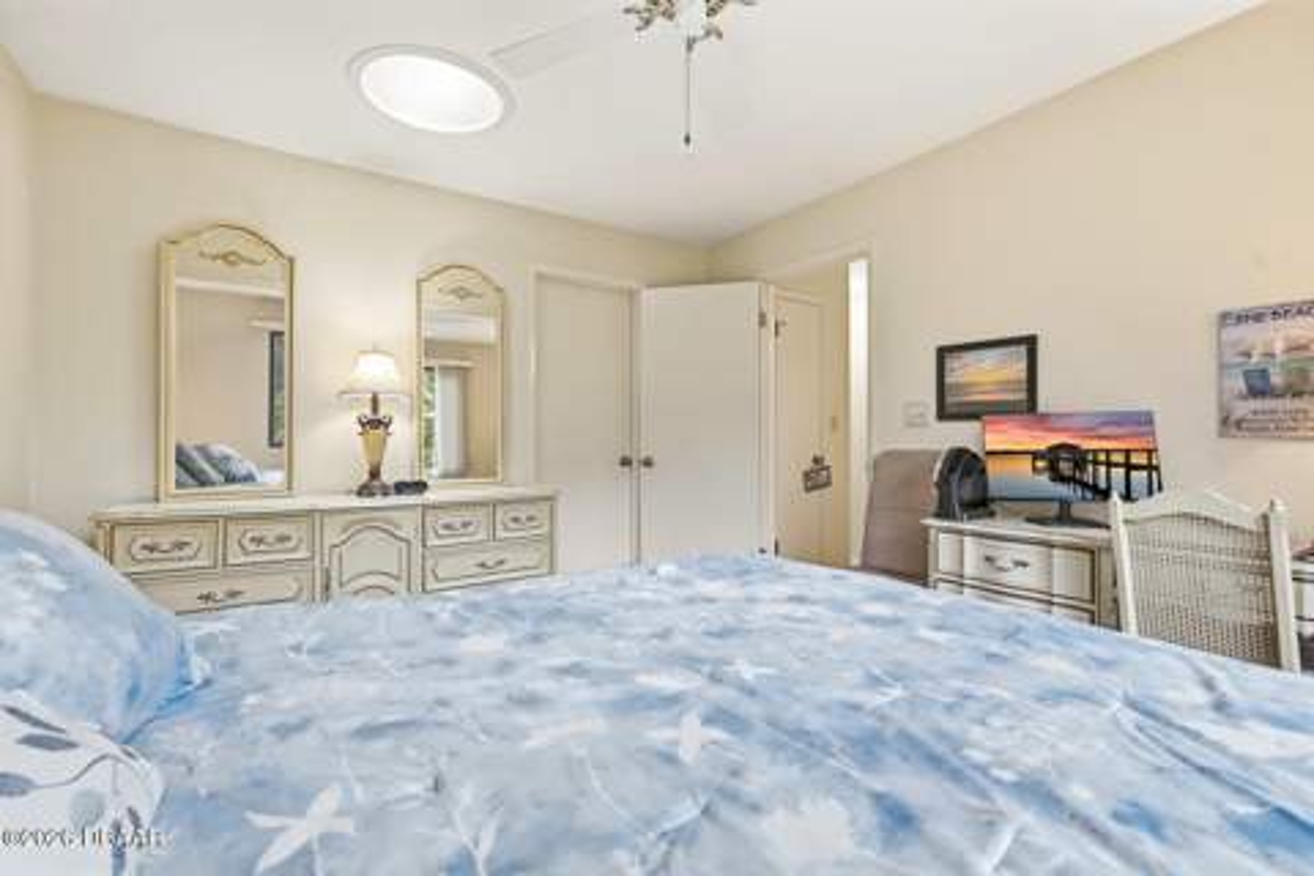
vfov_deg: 72.1
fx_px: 602
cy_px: 438
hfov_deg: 95.0
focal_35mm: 16
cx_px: 657
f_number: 8
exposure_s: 1/1600
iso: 10000
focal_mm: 16.5
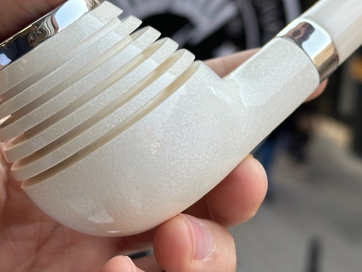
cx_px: 224
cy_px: 88
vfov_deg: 16.6
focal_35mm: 89
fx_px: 931
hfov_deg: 22.0
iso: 64
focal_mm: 6.86
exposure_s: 1/694
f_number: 1.78
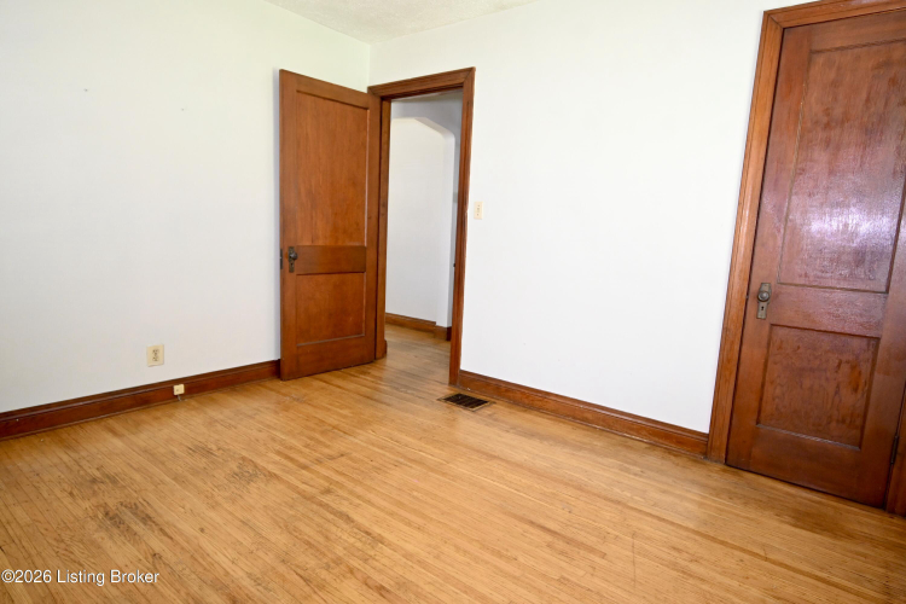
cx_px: 453
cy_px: 302
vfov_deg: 63.2
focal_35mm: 20
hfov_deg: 85.4
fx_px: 491
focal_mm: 13
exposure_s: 1/20
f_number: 5.6
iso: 1600
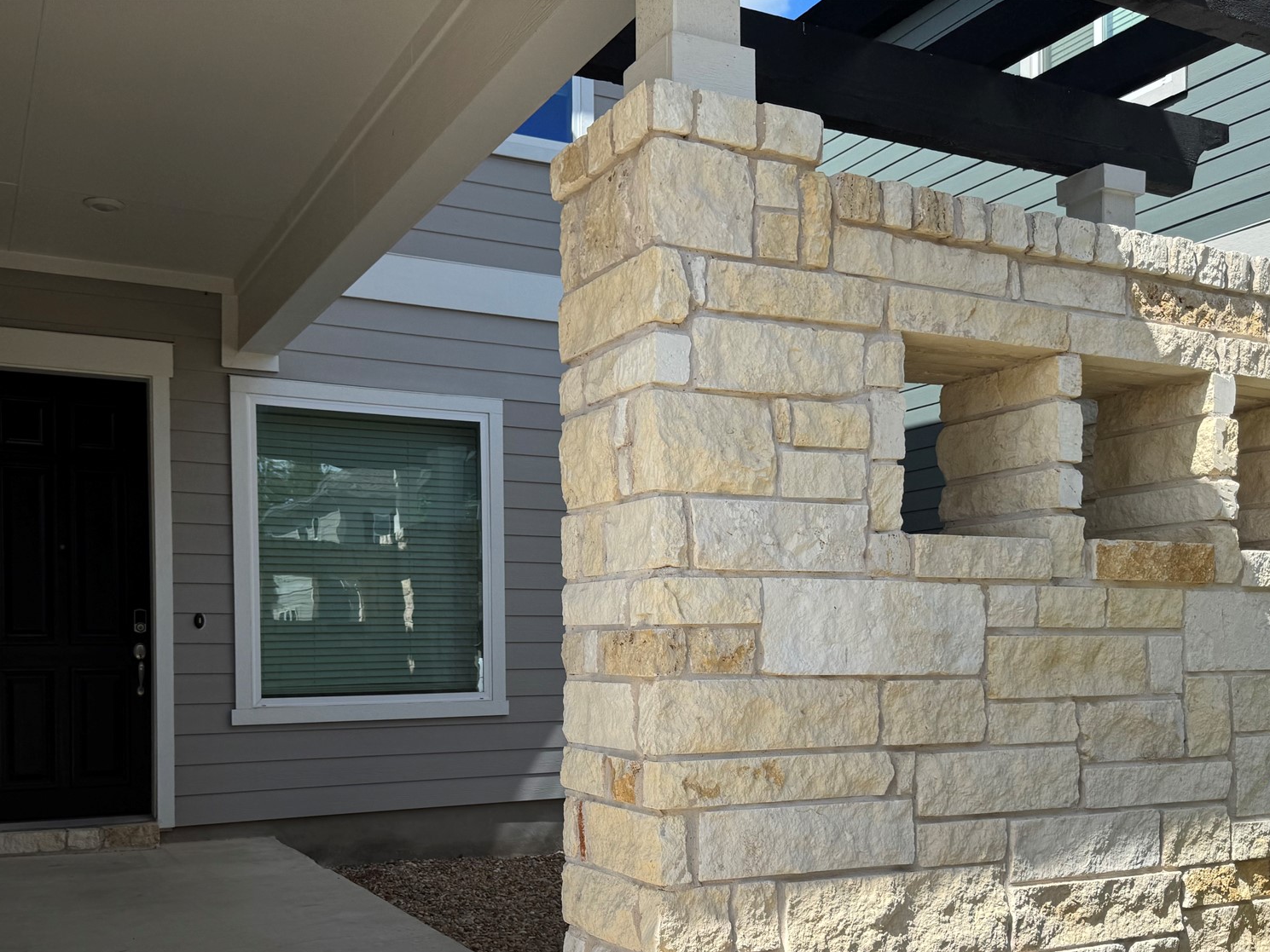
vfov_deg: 42.3
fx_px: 1211
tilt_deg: +0.5
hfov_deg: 55.1
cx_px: 539
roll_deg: -0.1
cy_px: 651
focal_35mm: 33
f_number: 1.78
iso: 80
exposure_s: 1/4950
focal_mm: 6.76
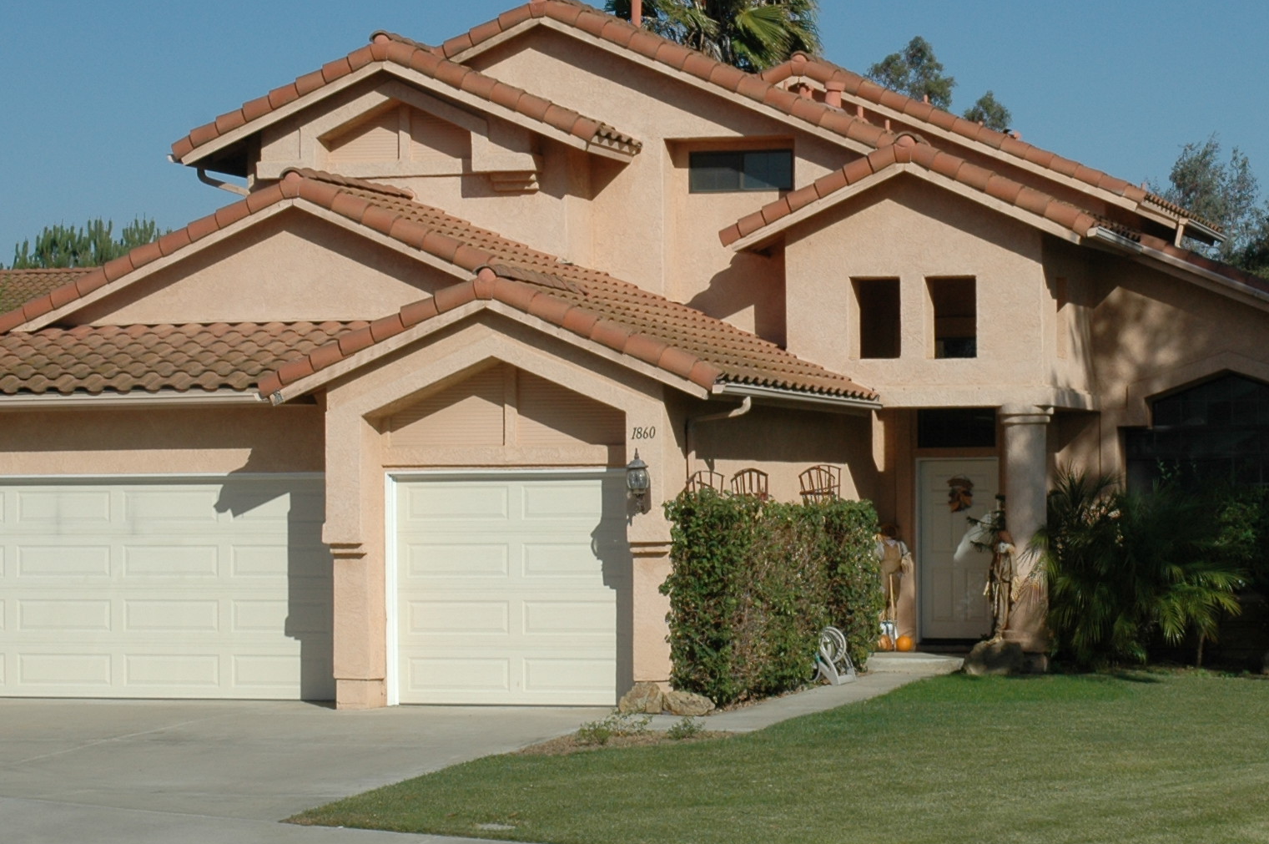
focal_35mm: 92
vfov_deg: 14.8
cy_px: 467
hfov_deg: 22.0
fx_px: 3239
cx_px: 948
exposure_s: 1/500
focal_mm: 31
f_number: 11
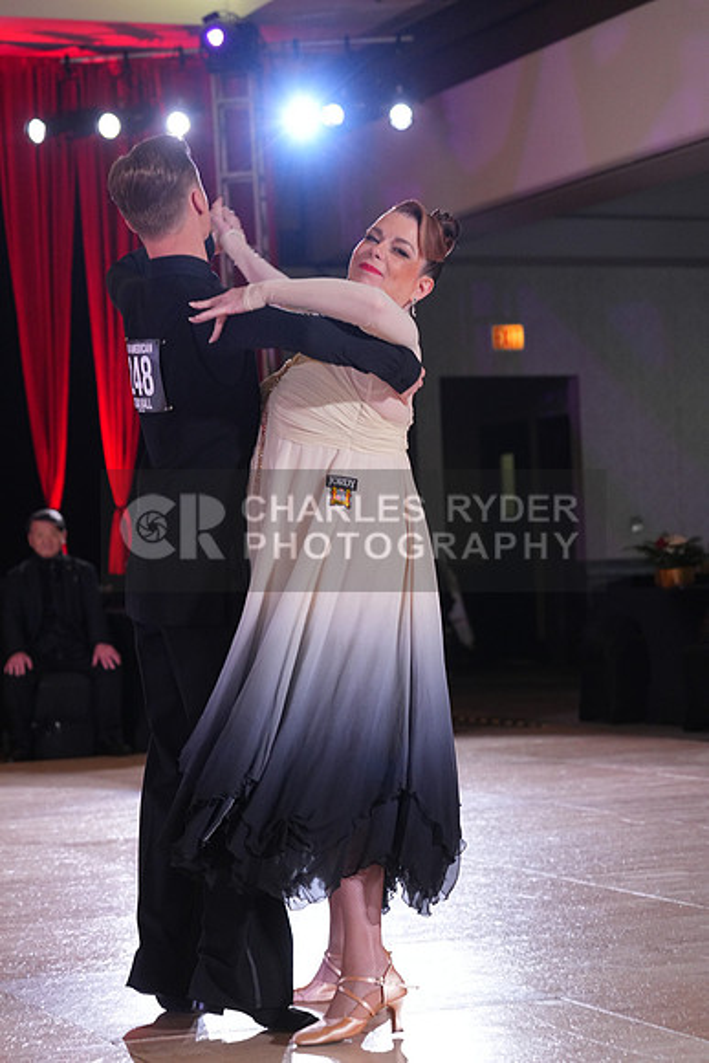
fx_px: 2480
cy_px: 532
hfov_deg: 16.3
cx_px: 354
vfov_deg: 24.2
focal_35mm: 84
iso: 2500
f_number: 4.5
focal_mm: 84
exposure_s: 1/250
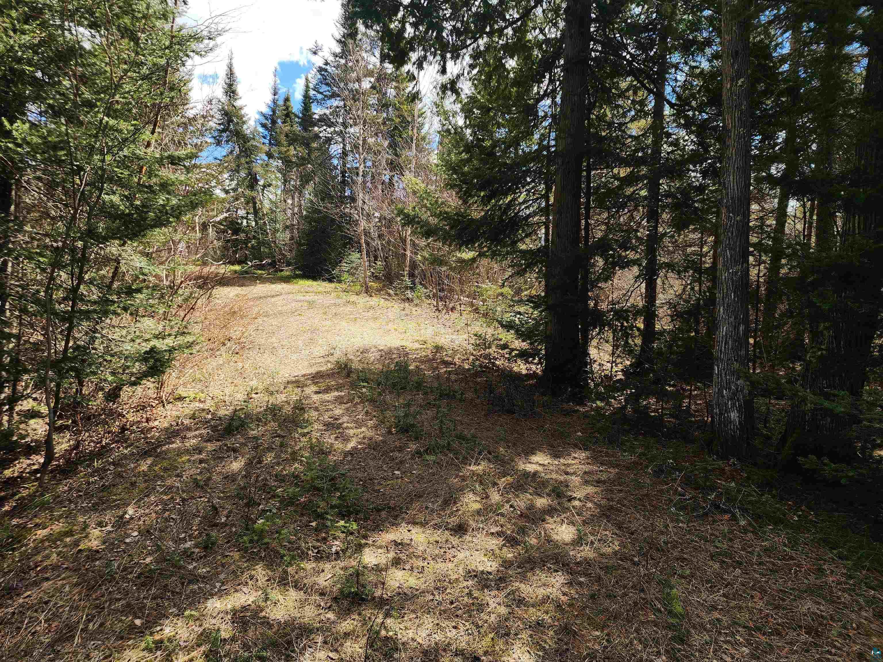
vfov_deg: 58.9
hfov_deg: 73.9
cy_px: 331
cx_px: 442
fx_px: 587
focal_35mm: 23
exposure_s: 1/418
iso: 12
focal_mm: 6.4
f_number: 1.8
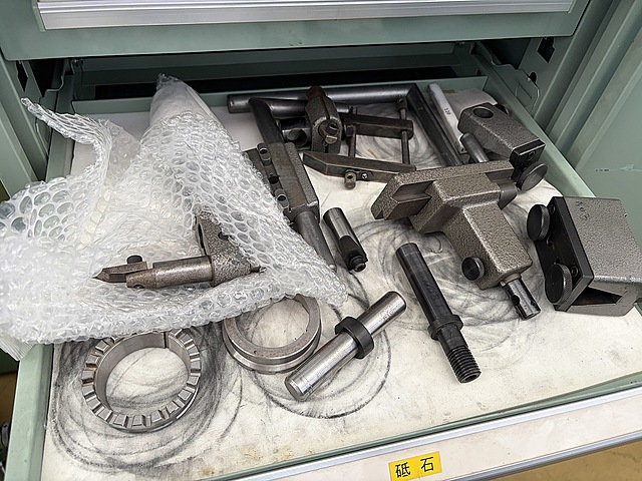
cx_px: 321
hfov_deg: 67.3
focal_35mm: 26
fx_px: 482
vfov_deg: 53.1
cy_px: 240
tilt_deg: -50.7
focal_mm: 5.96
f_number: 1.6
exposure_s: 1/60
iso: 160
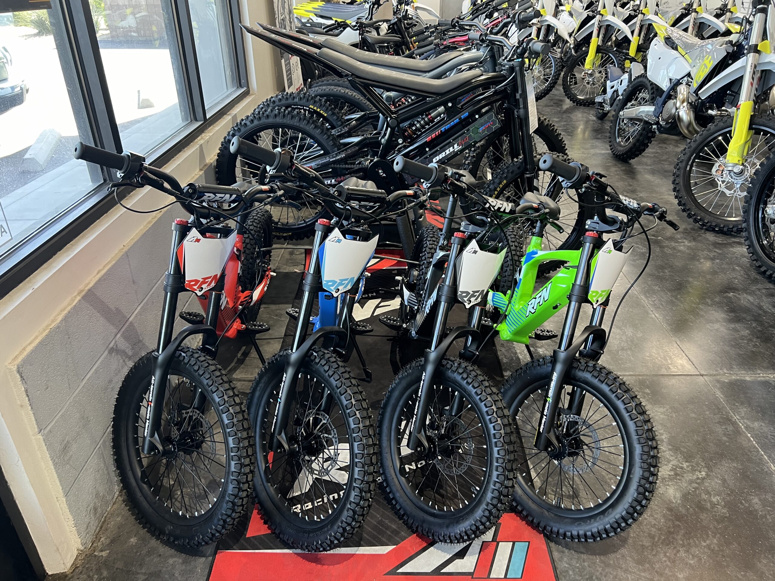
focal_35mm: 26
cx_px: 388
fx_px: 582
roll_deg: +0.7
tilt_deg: -29.6
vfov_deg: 53.1
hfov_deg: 67.3
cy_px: 290
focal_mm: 5.7
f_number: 1.5
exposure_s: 1/60
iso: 200
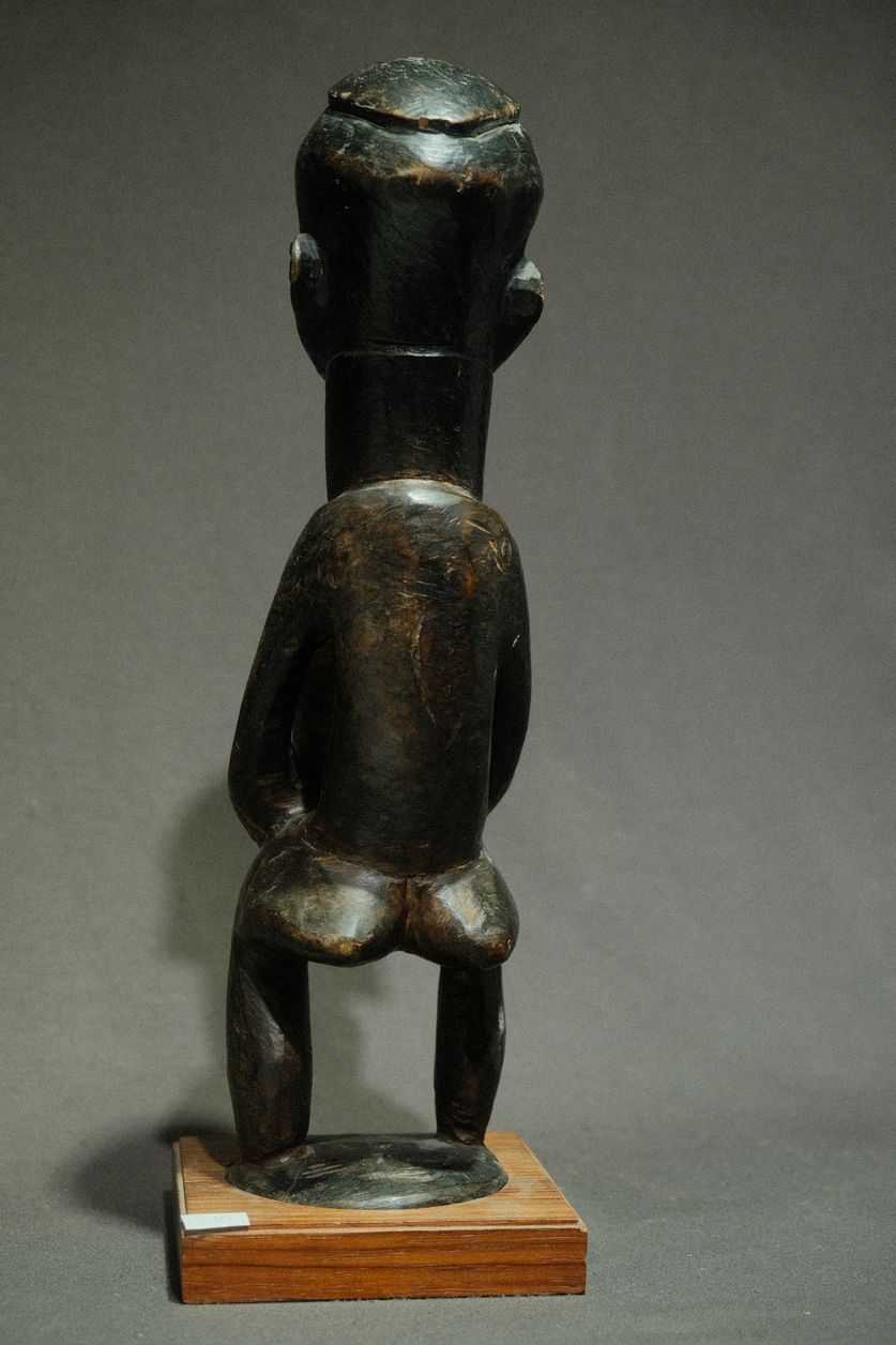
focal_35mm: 59
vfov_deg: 33.9
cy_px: 672
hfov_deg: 23.0
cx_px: 448
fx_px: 2203
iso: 640
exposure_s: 1/60
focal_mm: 39
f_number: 3.6
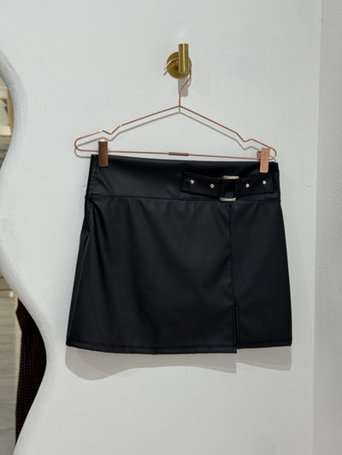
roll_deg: +0.8
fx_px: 632
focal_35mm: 48
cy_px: 228
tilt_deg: -3.9
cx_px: 171
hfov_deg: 30.3
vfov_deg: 39.6
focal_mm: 6.76
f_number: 1.78
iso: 80
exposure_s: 1/100
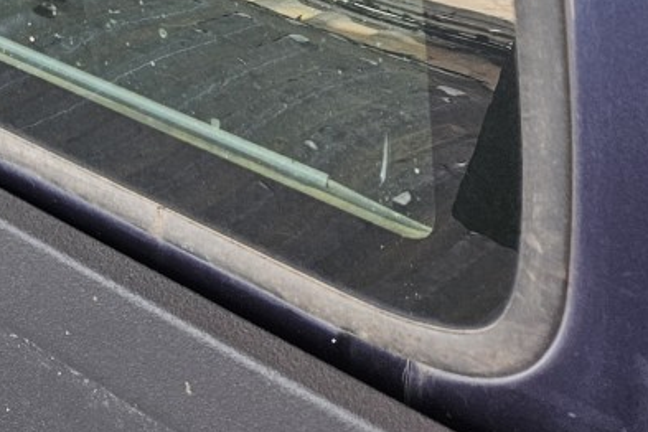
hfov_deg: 22.2
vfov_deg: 15.3
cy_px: -325
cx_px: -280
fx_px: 1404
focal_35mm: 78
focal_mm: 5.4
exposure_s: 1/120
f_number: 1.8
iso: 50
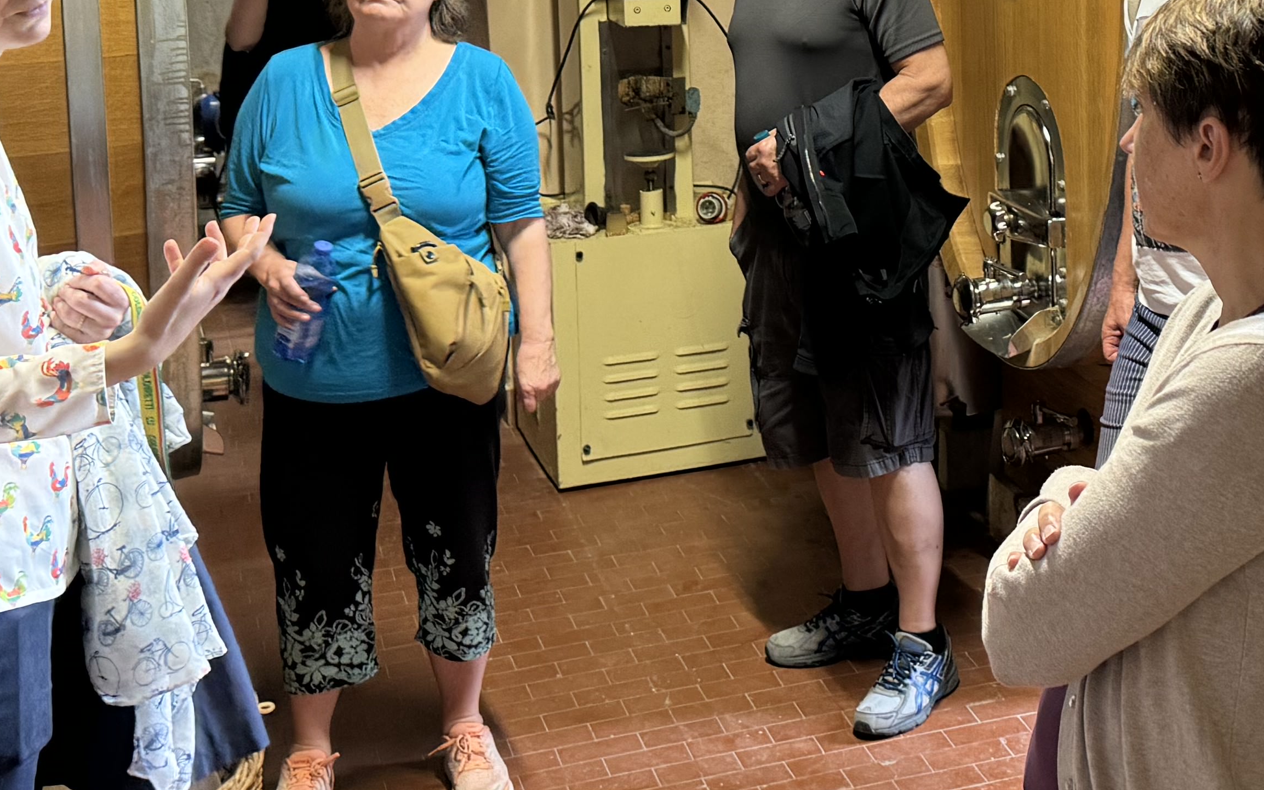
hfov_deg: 31.5
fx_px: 2170
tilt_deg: -7.1
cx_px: 1032
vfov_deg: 20.0
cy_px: -12
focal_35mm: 63
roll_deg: +0.6
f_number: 1.78
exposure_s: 1/50
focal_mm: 6.76
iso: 200
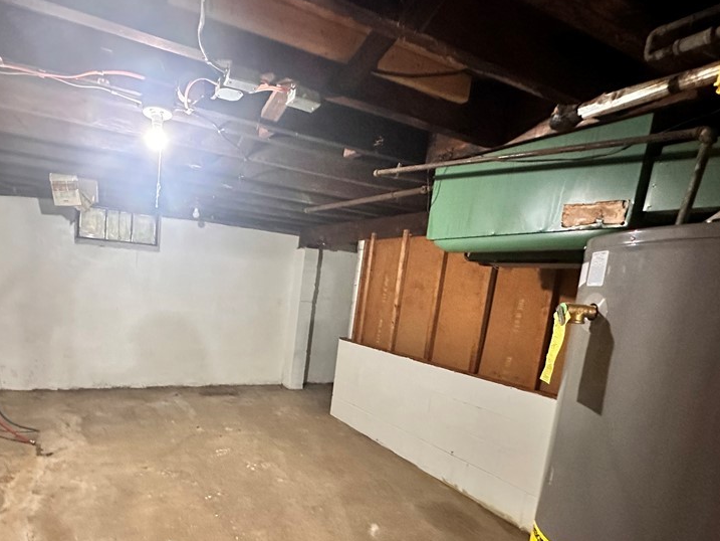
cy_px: 342
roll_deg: -5.4
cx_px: 237
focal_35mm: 20
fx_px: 416
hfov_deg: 78.9
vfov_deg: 64.9
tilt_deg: -8.9
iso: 1250
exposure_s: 1/40
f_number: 2.2
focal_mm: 2.22
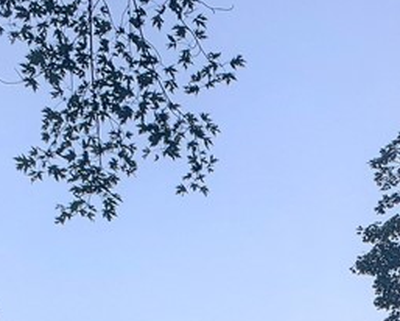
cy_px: 544
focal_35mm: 101
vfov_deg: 13.9
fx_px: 1197
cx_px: 364
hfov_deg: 18.6
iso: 50
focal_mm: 4.3
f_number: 2.4
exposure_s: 1/758
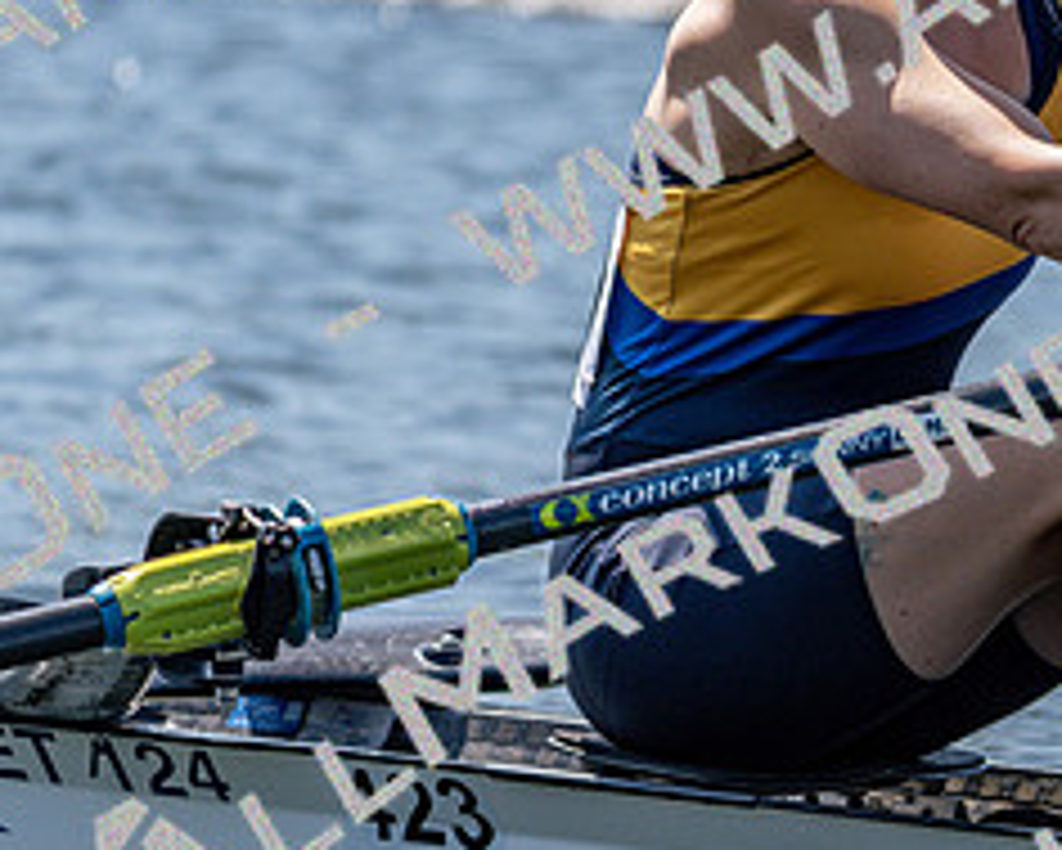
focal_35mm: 462
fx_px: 14527
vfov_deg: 3.4
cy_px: 299
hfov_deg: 4.2
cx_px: 1008
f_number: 5.6
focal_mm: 200
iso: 250
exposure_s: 1/2000
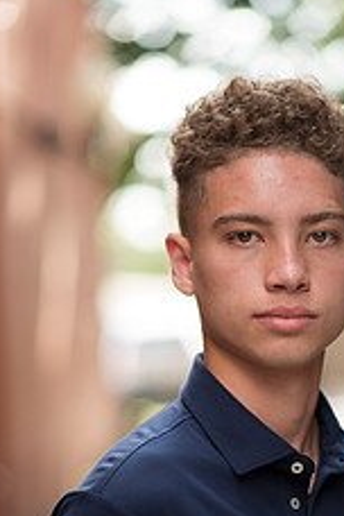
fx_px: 2408
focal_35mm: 168
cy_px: 414
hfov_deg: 8.2
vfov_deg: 12.2
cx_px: 247
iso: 100
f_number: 1.8
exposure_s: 1/320
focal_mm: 85
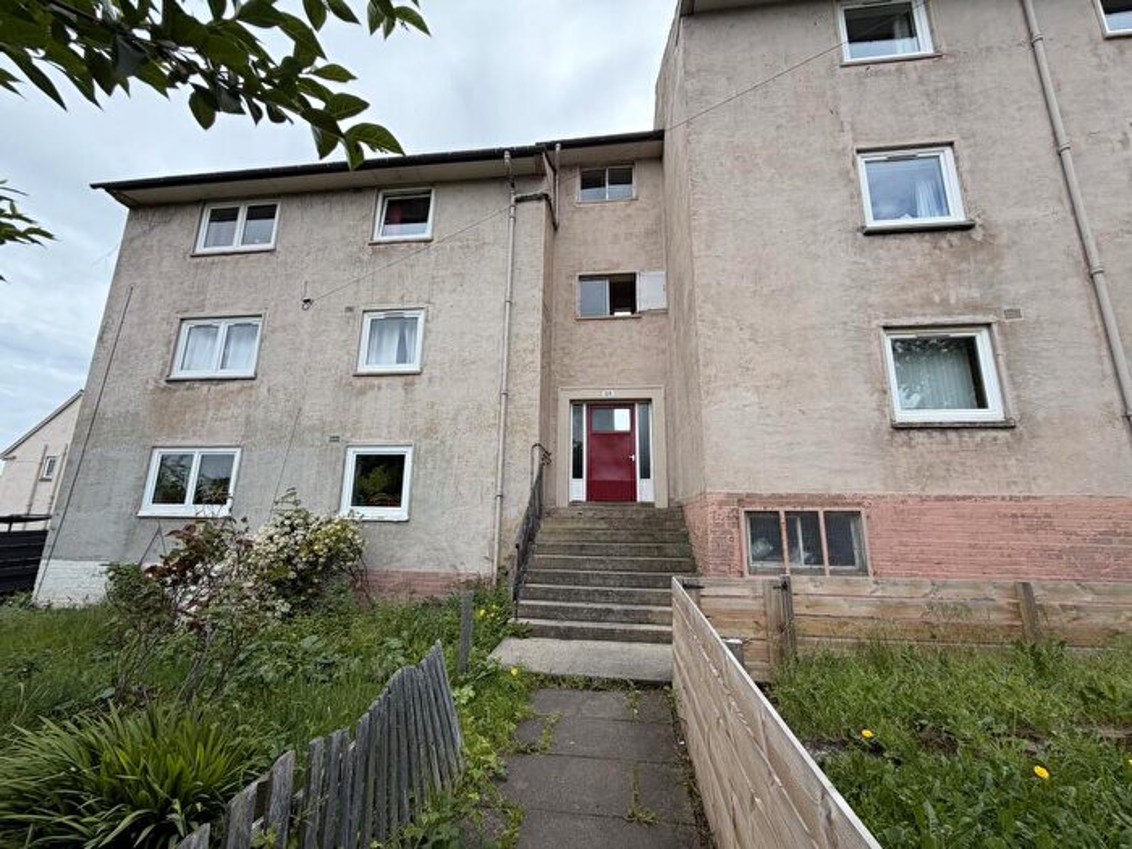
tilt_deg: +11.4
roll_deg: -1.1
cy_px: 424
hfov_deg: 102.1
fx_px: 458
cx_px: 566
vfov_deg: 85.7
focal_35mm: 14
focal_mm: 2.22
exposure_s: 1/770
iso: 40
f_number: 2.2
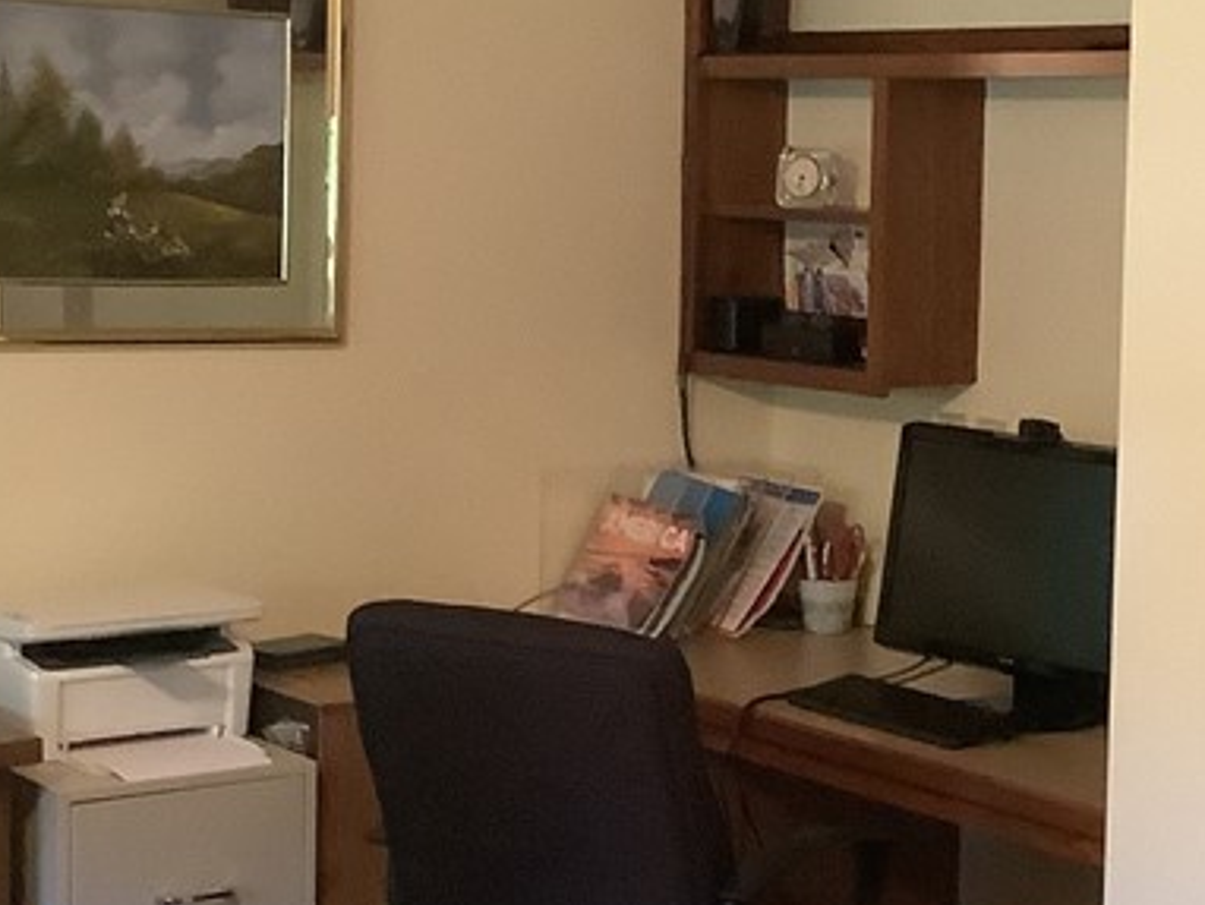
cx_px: 817
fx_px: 2891
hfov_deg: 23.4
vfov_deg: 17.8
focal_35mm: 83
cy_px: 498
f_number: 2.4
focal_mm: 3.3
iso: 400
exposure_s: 1/30
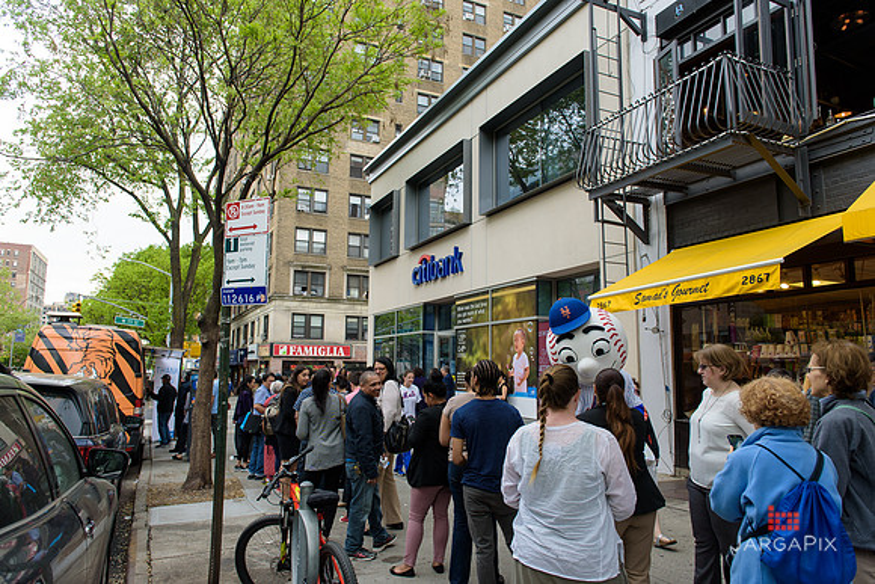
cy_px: 292
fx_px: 583
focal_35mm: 24
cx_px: 438
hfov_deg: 73.7
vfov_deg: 53.2
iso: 200
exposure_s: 1/250
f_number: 4
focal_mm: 24
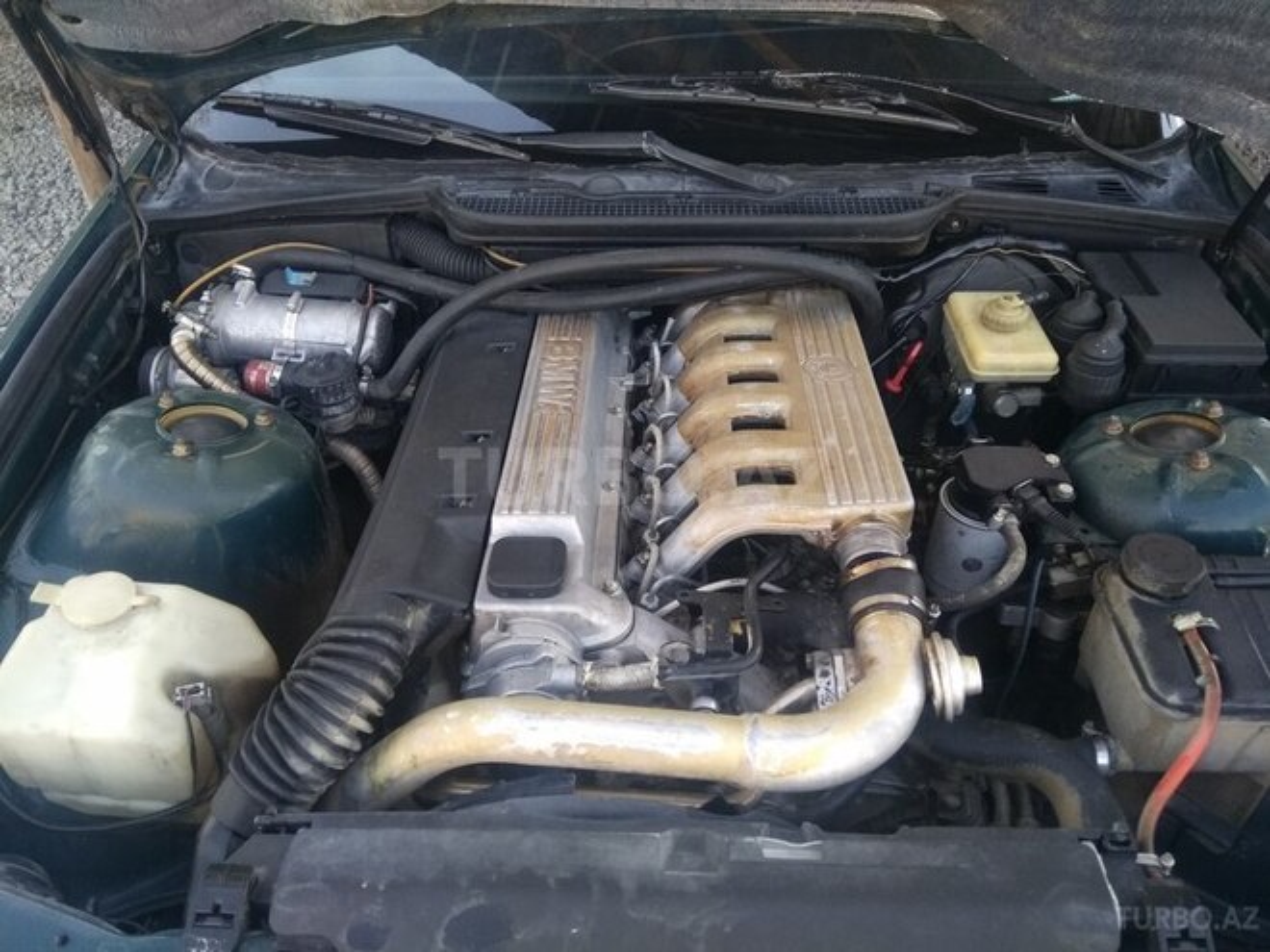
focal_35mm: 21
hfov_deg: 79.0
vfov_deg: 63.4
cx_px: 635
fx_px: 770
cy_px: 476
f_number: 2
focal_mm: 3.57
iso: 182
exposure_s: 1/100
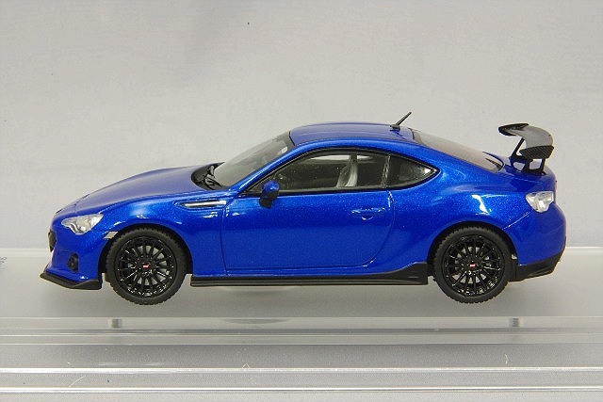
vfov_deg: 12.2
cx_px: 302
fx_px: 1876
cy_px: 201
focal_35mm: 112
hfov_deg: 18.3
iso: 400
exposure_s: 1
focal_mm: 75
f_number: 32
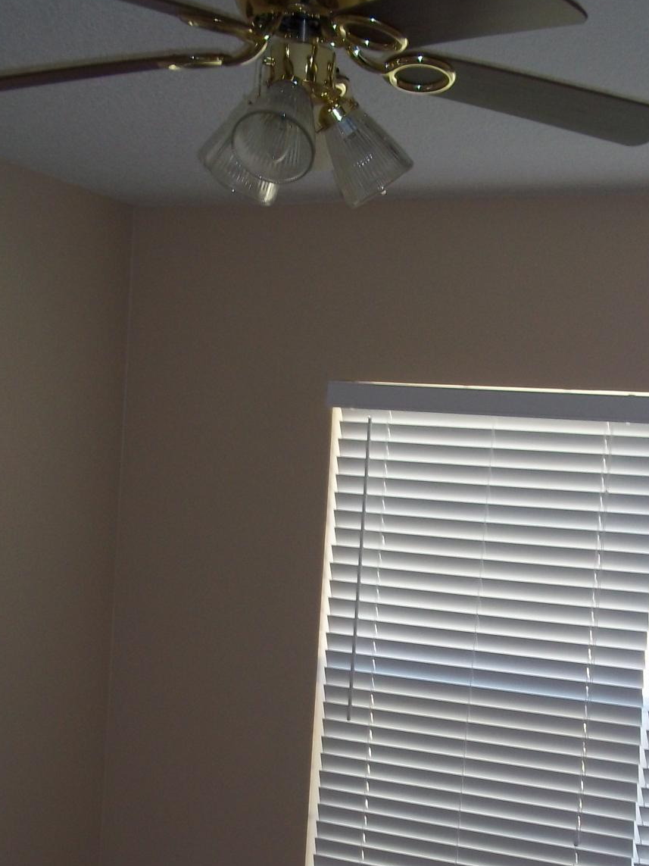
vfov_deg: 30.0
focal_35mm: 63
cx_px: 465
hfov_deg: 23.1
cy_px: 686
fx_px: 1575
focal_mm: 6.5
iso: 80
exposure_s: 1/30
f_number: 3.1
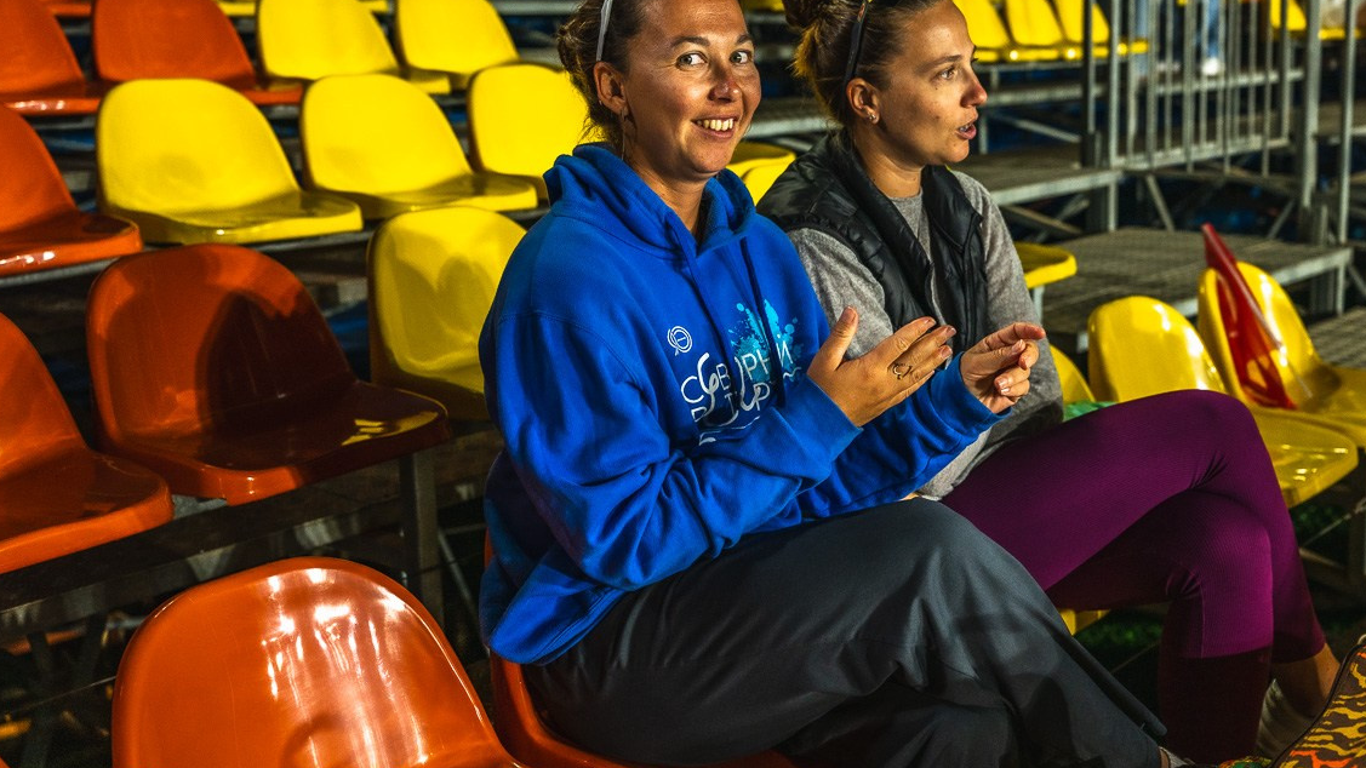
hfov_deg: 46.3
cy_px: 307
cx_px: 760
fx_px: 1594
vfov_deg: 27.1
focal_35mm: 44
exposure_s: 1/640
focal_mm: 37
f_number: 3.5
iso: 1600
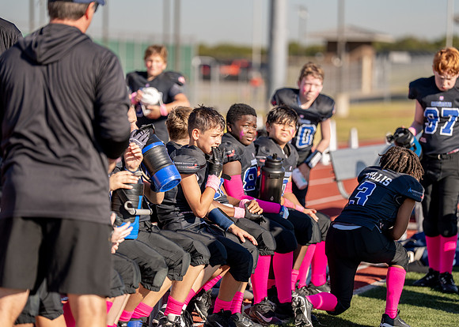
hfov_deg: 12.4
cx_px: 232
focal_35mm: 162
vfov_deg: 8.9
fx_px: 2108
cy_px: 165
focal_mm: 150
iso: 160
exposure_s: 1/2000
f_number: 2.8
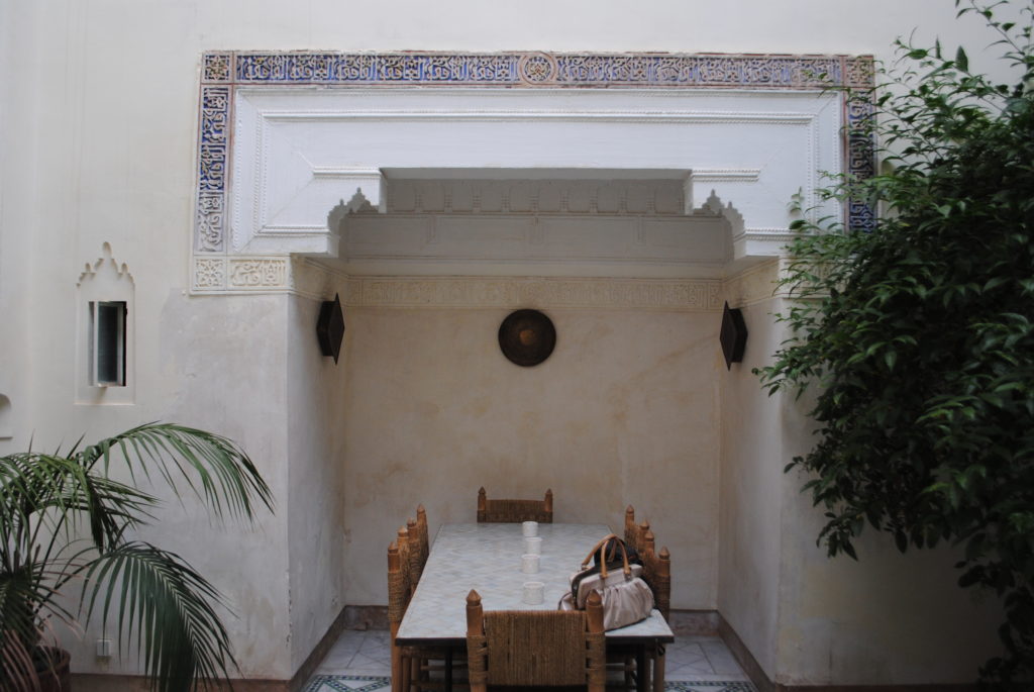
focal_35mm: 30
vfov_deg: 43.7
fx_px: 863
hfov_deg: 61.9
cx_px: 517
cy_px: 346
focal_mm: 20
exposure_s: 1/30
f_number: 3.8
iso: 250
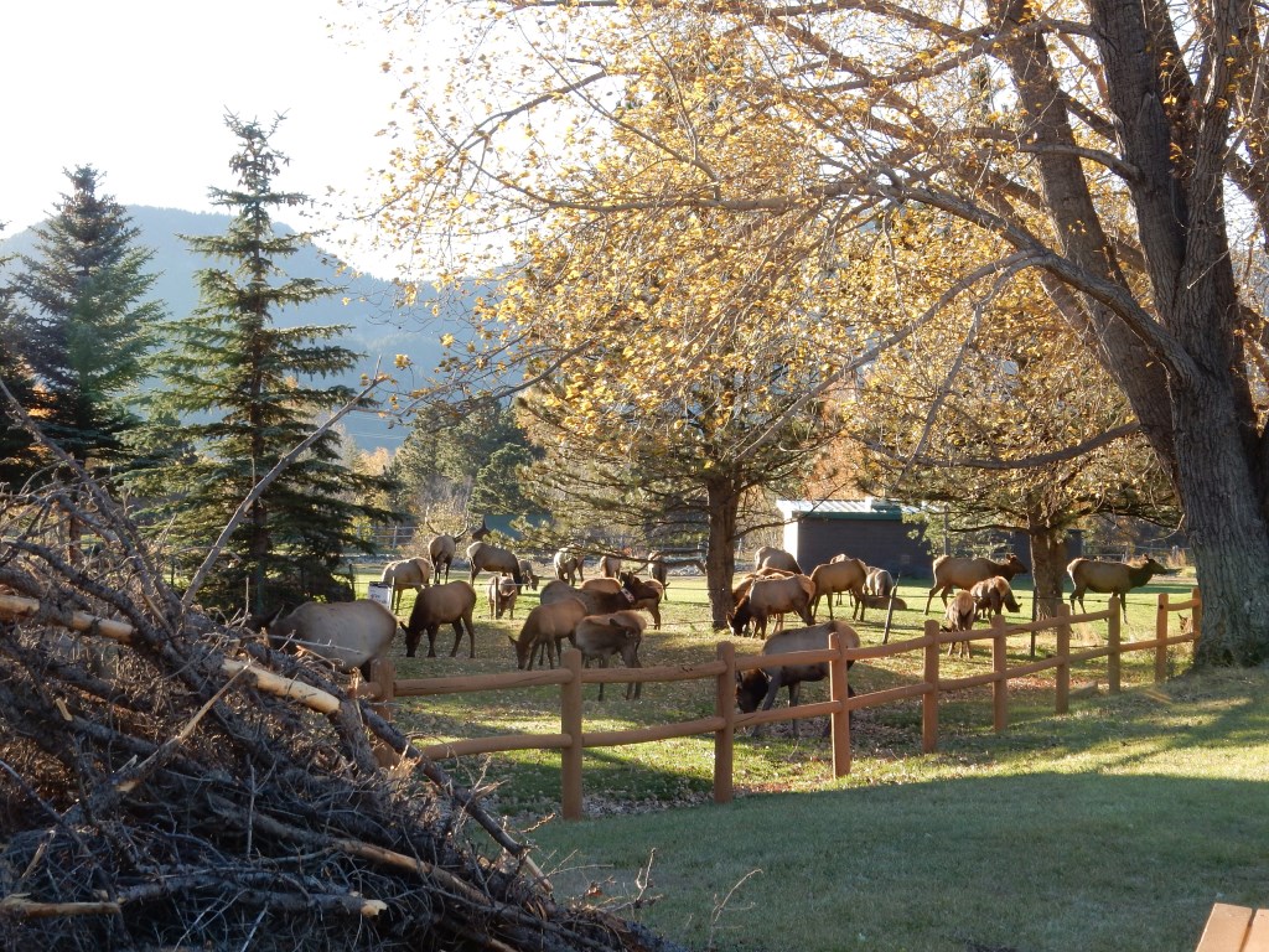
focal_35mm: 84
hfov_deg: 23.3
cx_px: 634
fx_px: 3079
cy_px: 476
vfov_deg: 17.6
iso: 125
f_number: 5
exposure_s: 1/125
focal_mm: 14.9
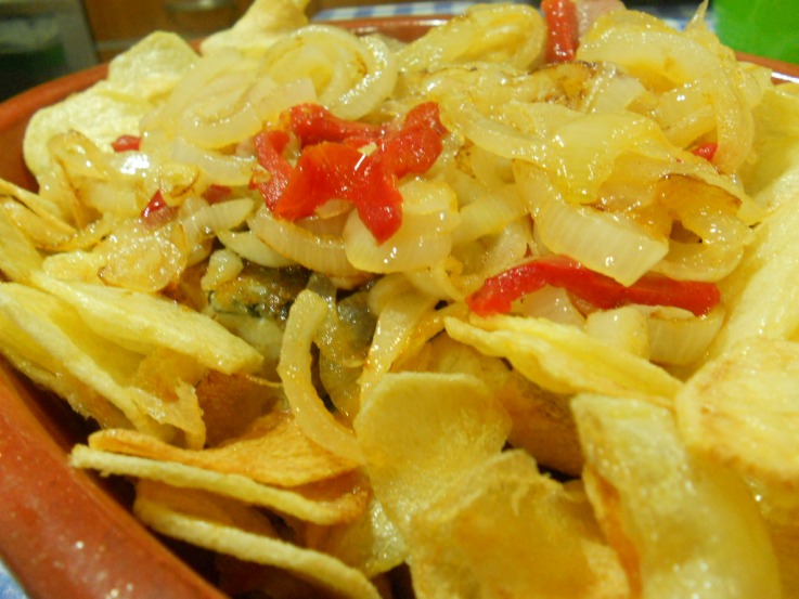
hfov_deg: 56.8
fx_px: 739
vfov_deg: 44.2
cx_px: 400
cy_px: 300
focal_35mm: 32
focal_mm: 5.8
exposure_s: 1/10
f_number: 3.5
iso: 400
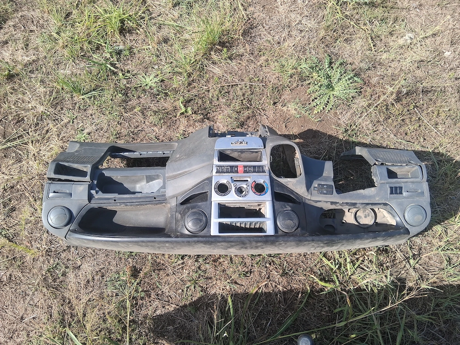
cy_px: 172
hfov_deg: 67.3
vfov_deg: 53.1
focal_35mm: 26
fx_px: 346
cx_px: 230
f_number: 1.8
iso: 25
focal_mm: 3.98
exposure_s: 1/215
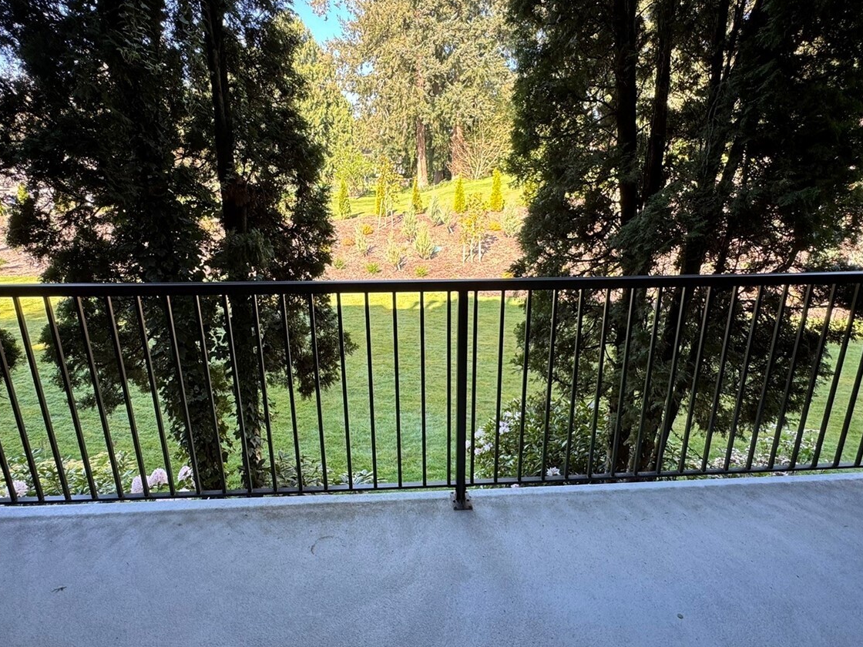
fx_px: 499
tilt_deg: -17.0
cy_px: 334
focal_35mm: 20
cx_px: 432
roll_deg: -0.1
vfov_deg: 66.0
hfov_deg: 81.7
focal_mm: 2.22
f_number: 2.2
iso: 50
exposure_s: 1/99
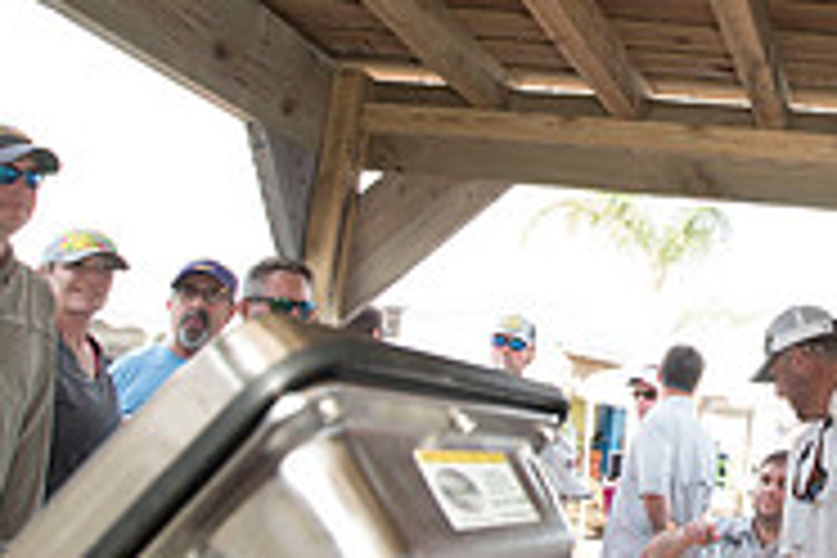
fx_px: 1232
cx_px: 814
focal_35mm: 53
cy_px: 119
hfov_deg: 34.5
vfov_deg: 25.1
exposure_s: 1/160
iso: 250
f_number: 5
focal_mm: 17
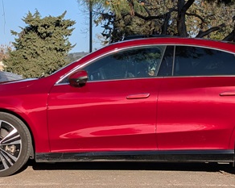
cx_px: 142
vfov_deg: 14.6
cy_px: 46
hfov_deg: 18.3
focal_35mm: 105
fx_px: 730
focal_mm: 6.9
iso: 20
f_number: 1.68
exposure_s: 1/1546
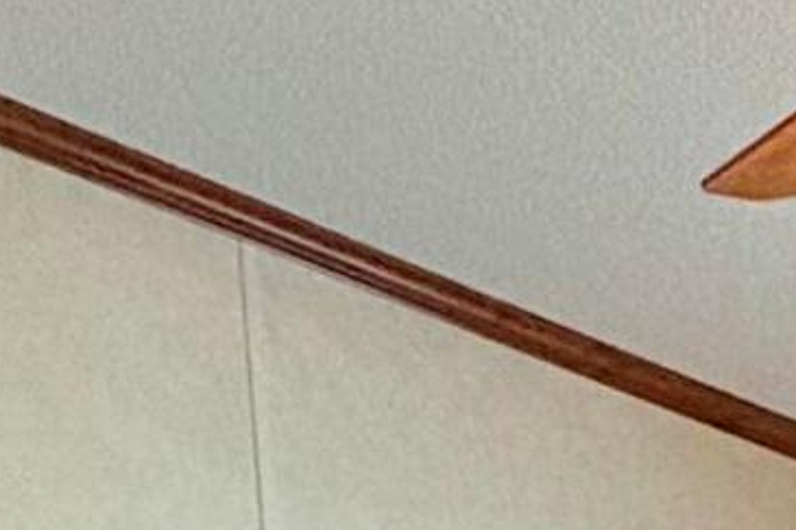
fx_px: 2542
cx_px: 1487
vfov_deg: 9.7
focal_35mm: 115
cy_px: 1481
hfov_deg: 15.1
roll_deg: -1.3
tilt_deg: -13.8
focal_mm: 2.22
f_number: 2.2
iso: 100
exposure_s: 1/125
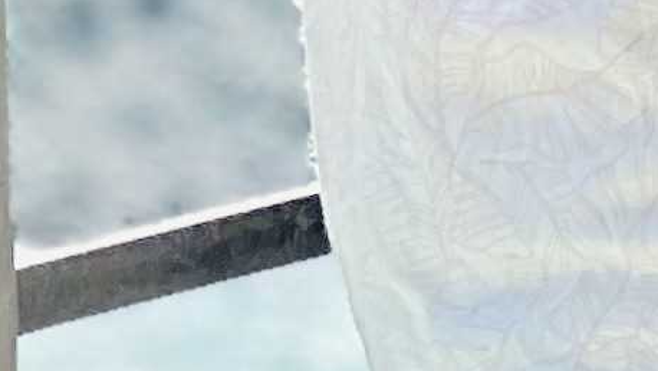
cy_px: 661
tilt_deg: -7.4
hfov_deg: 2.9
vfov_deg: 1.6
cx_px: 147
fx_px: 12881
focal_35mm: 738
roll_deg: +1.4
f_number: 2.8
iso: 32
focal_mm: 9
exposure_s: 1/479
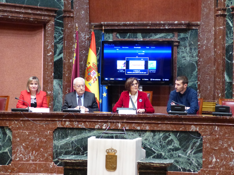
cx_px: 117
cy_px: 88
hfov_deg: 25.0
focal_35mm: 78
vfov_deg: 18.9
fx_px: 527
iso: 800
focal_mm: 14
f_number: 2.8
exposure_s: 1/40
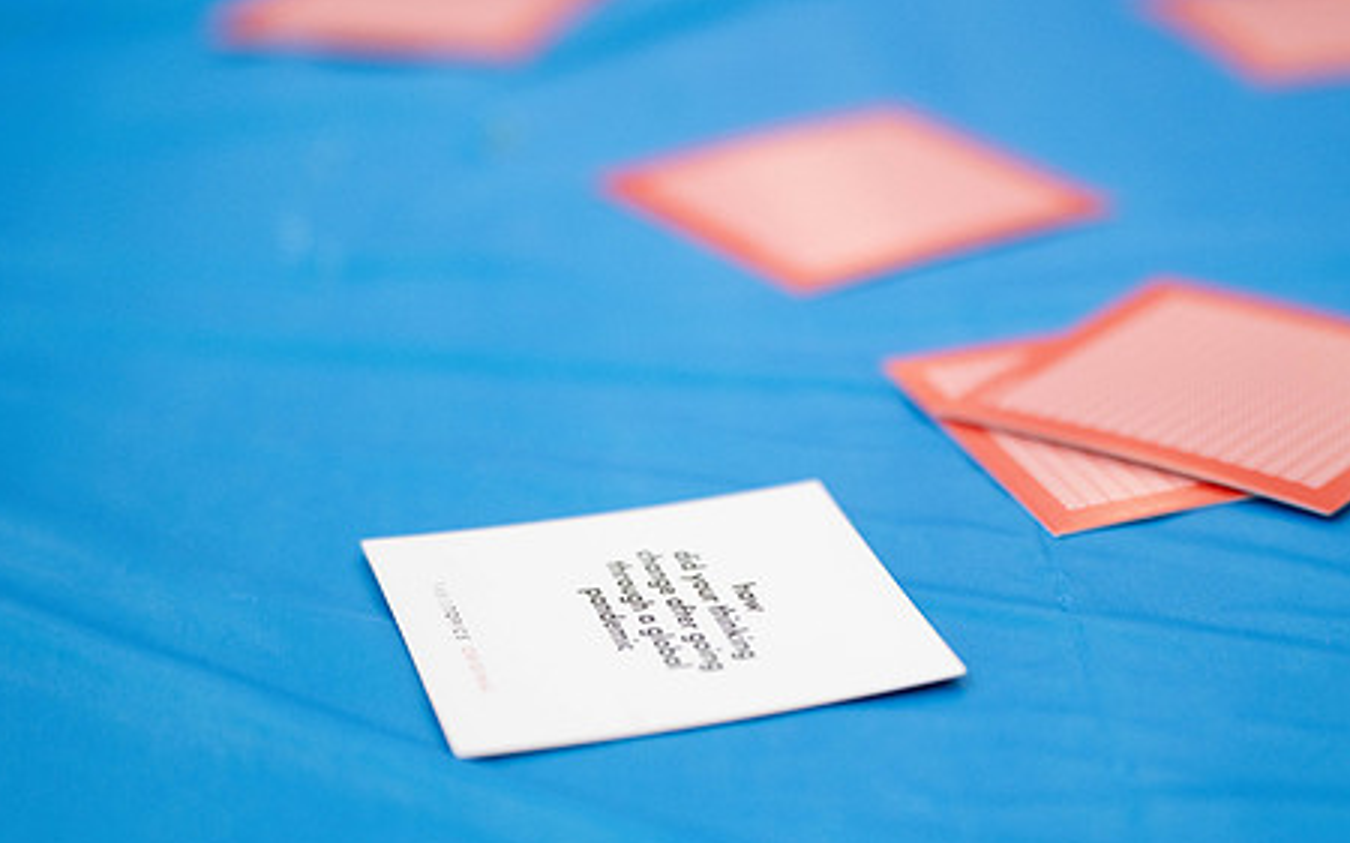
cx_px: 740
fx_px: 3494
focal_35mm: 95
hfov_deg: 21.9
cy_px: 458
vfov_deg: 13.8
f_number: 2.8
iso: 800
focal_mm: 70
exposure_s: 1/250
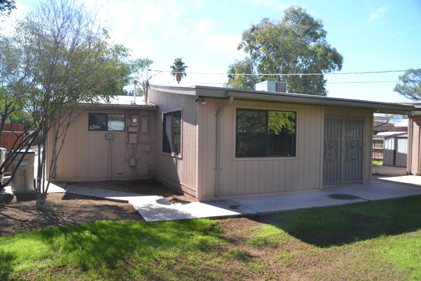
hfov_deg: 67.4
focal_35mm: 27
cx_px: 210
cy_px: 140
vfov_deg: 47.9
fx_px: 316
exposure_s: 1/200
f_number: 7.1
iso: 400
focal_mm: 18
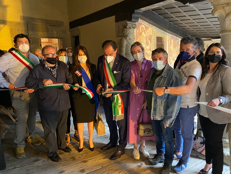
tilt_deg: -11.5
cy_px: 87
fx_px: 174
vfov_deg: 53.1
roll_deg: +1.3
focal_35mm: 26
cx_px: 116
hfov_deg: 67.3
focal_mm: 4.25
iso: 500
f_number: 1.8
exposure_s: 1/25
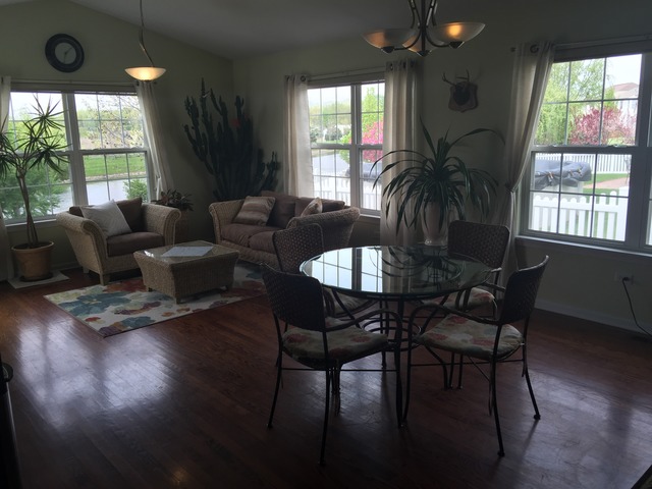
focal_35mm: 29
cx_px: 326
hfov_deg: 61.7
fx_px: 546
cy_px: 244
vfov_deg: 48.2
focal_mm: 4.15
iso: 32
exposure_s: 1/172
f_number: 2.2
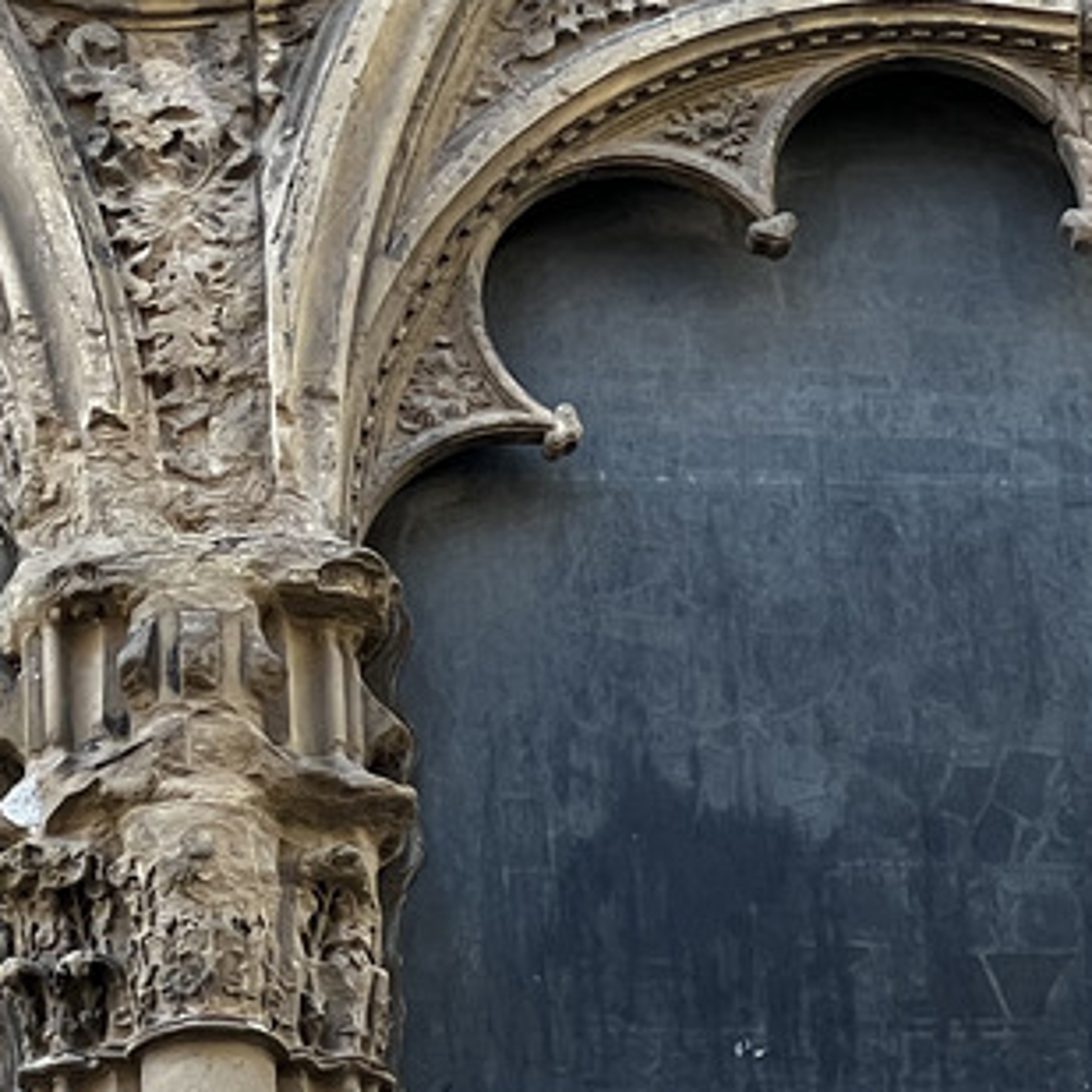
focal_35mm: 264
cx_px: -565
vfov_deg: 6.6
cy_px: -177
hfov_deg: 6.5
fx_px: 9422
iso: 64
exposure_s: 1/122
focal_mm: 9
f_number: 2.8
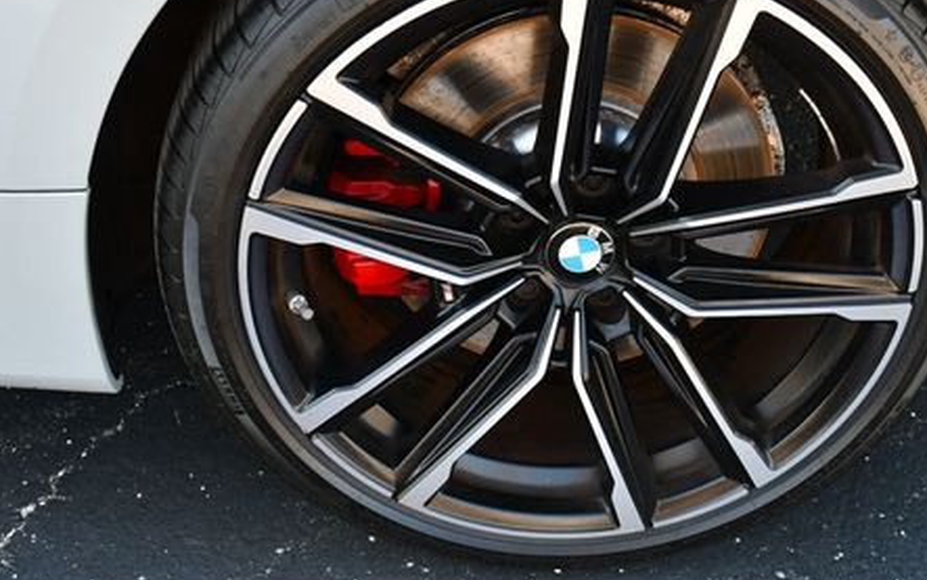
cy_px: 218
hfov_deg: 38.1
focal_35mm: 53
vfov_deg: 24.4
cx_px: 536
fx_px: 1339
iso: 400
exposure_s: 1/250
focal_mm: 18
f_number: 4
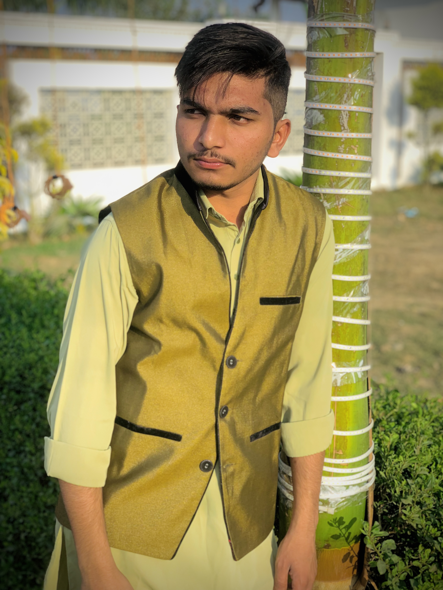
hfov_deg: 28.0
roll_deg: +0.6
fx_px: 887
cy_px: 295
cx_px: 222
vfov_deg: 36.8
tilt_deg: -12.3
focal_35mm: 52
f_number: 2.4
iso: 16
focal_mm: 6
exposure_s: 1/539
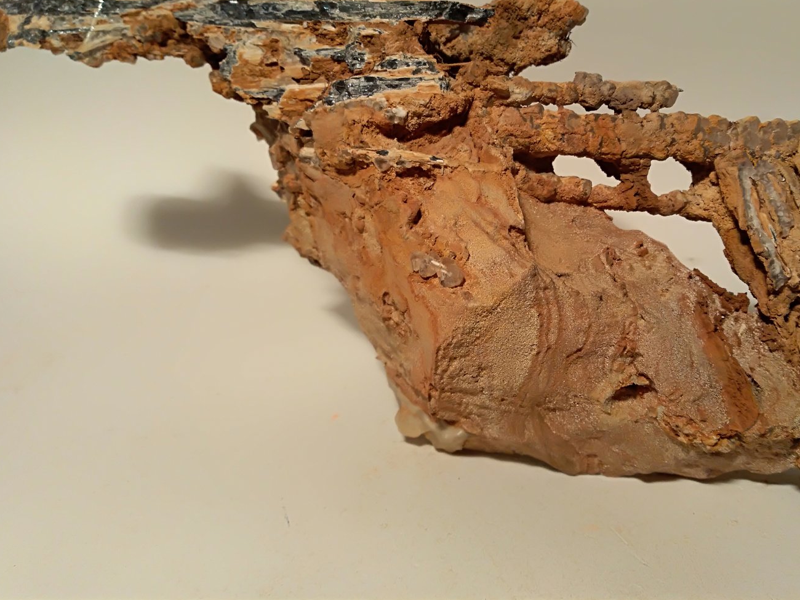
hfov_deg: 56.5
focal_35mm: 32
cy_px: 234
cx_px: 466
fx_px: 740
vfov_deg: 43.9
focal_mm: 3.54
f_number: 2
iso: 184
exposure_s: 1/33.3
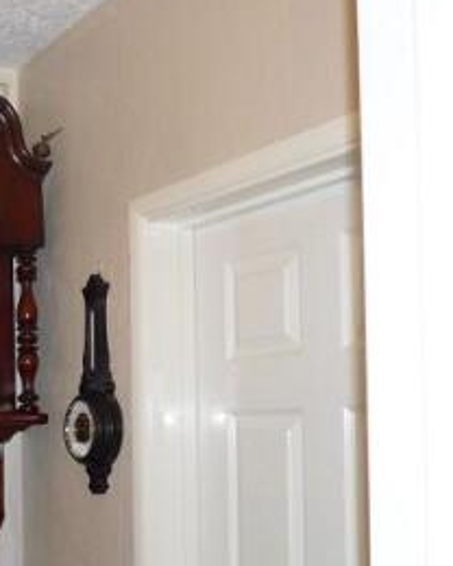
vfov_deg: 31.5
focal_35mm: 59
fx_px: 989
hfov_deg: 22.9
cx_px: -136
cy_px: 417
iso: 100
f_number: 2.8
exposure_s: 1/40
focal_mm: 4.8
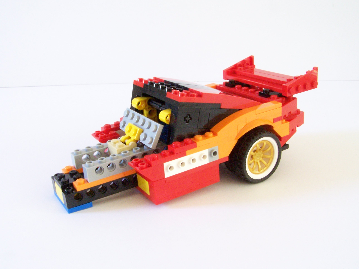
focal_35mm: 38
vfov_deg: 37.7
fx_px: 394
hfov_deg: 49.0
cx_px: 180
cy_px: 134
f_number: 8
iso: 400
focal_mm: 6.3
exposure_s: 1/6
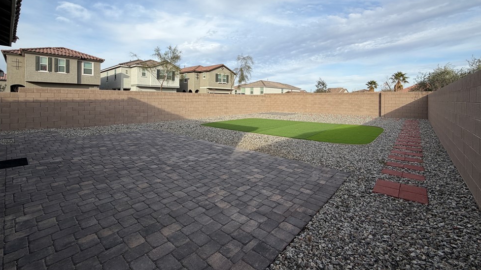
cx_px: 247
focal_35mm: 16
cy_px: 98
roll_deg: -0.4
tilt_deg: -0.3
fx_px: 204
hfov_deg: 99.3
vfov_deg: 65.9
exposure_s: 1/770
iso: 25
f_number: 2.2
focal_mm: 2.22
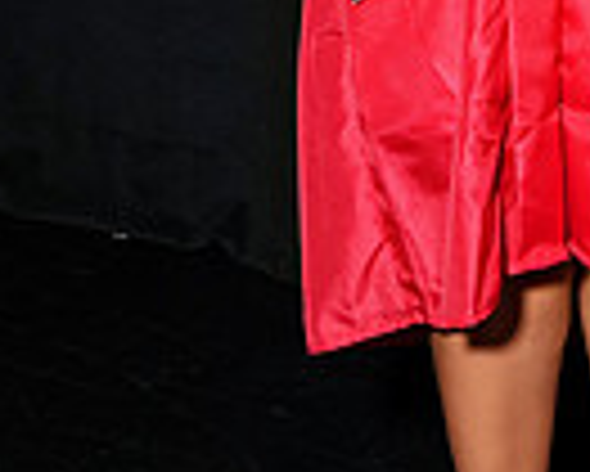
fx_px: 3121
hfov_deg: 10.7
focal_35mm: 179
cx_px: 545
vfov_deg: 8.2
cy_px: -476
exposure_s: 1/125
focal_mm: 37
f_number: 8
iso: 200
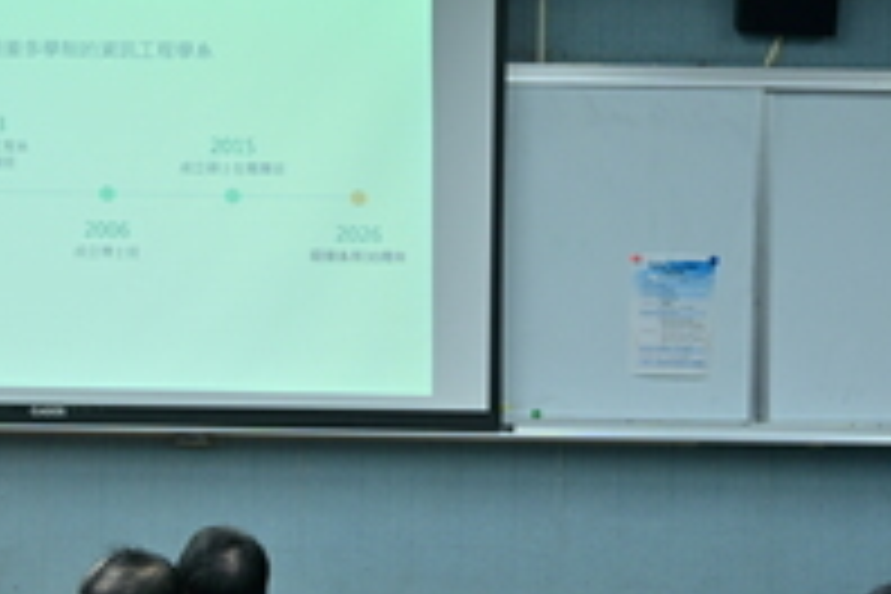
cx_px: 450
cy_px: 146
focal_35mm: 85
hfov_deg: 23.9
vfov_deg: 16.0
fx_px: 2104
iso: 160
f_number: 2.8
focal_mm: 28
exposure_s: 1/100
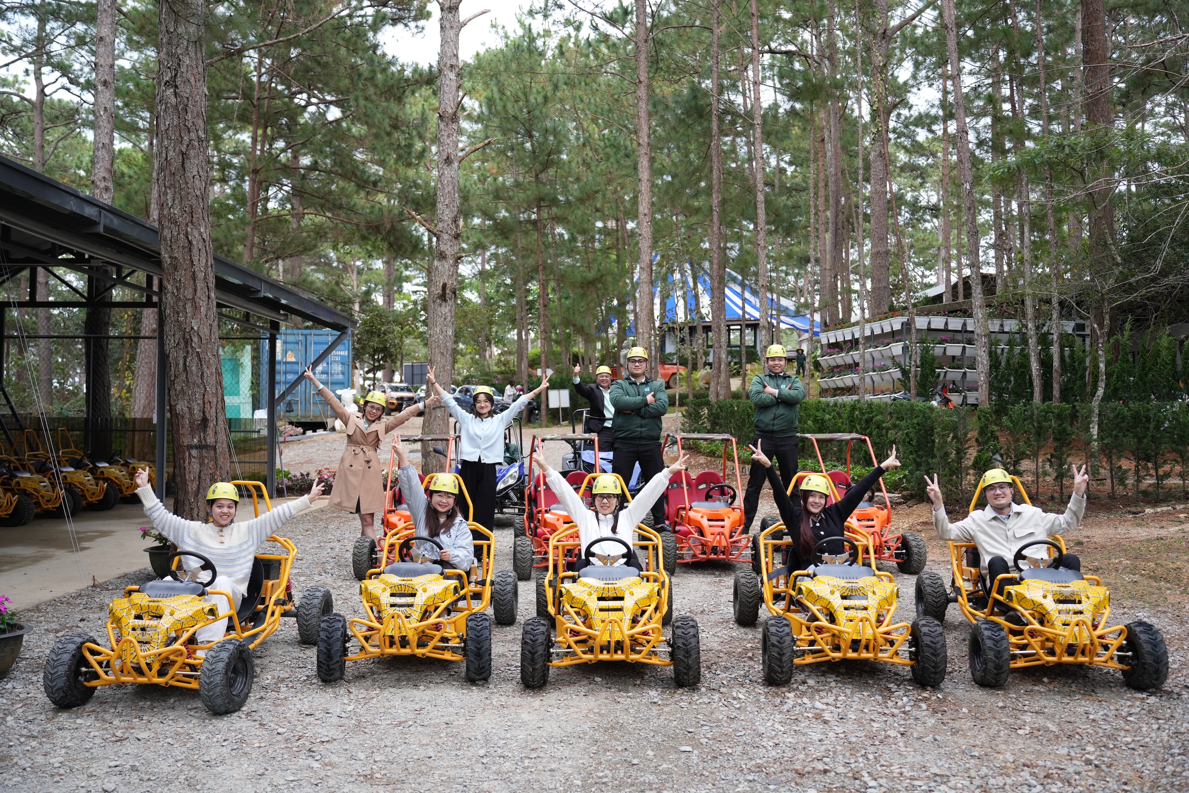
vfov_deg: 38.9
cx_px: 594
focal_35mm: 34
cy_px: 396
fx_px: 1123
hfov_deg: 55.8
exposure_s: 1/640
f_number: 3.2
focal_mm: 34
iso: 640
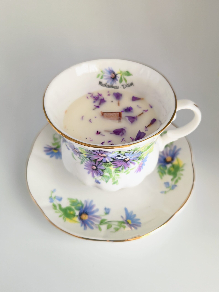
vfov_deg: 71.6
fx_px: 202
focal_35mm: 24
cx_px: 110
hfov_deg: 56.8
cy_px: 146
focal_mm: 5.56
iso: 164
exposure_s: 1/100
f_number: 1.8
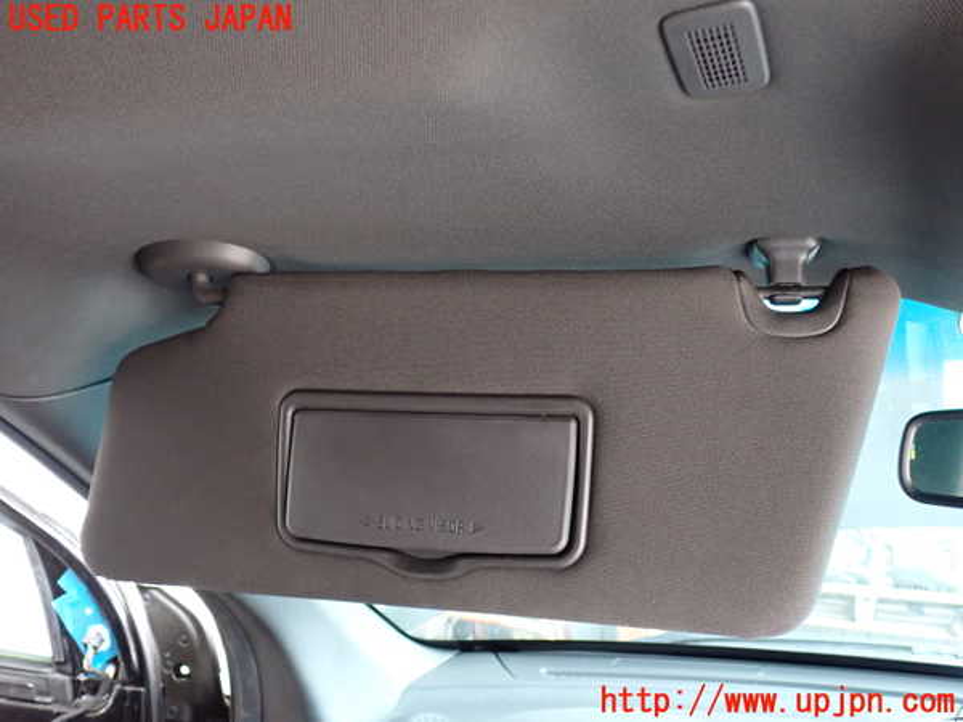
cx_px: 482
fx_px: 835
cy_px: 361
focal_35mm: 30
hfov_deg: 60.0
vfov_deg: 46.8
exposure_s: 1/20
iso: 800
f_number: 2.3
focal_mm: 5.4
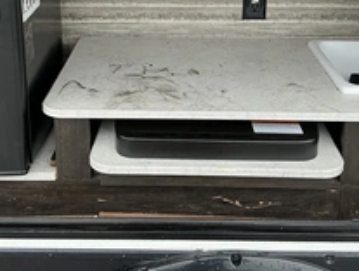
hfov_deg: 35.5
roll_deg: -1.3
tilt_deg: -15.3
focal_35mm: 54
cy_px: 31
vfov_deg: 26.3
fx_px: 561
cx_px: 180
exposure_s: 1/209
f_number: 1.8
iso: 20
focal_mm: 3
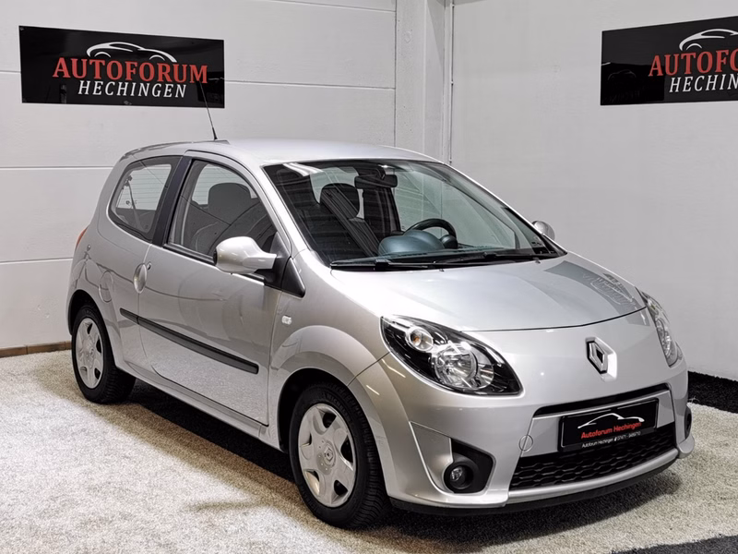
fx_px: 1066
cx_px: 369
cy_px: 277
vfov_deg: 29.1
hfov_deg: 38.2
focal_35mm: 50
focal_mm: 5.56
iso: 50
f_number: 1.6
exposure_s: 5
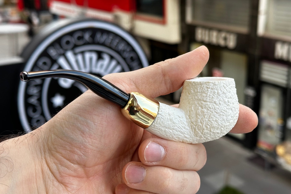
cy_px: 104
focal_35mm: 51
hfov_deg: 38.9
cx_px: 143
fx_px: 412
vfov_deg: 26.5
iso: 64
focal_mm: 6.86
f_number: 1.78
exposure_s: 1/214
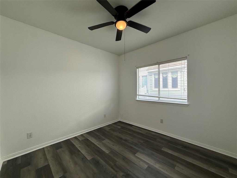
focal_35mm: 14
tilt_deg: +0.1
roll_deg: +0.2
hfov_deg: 102.1
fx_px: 96
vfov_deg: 85.7
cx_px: 118
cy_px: 89
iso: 64
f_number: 2.2
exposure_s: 1/134
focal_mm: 2.22
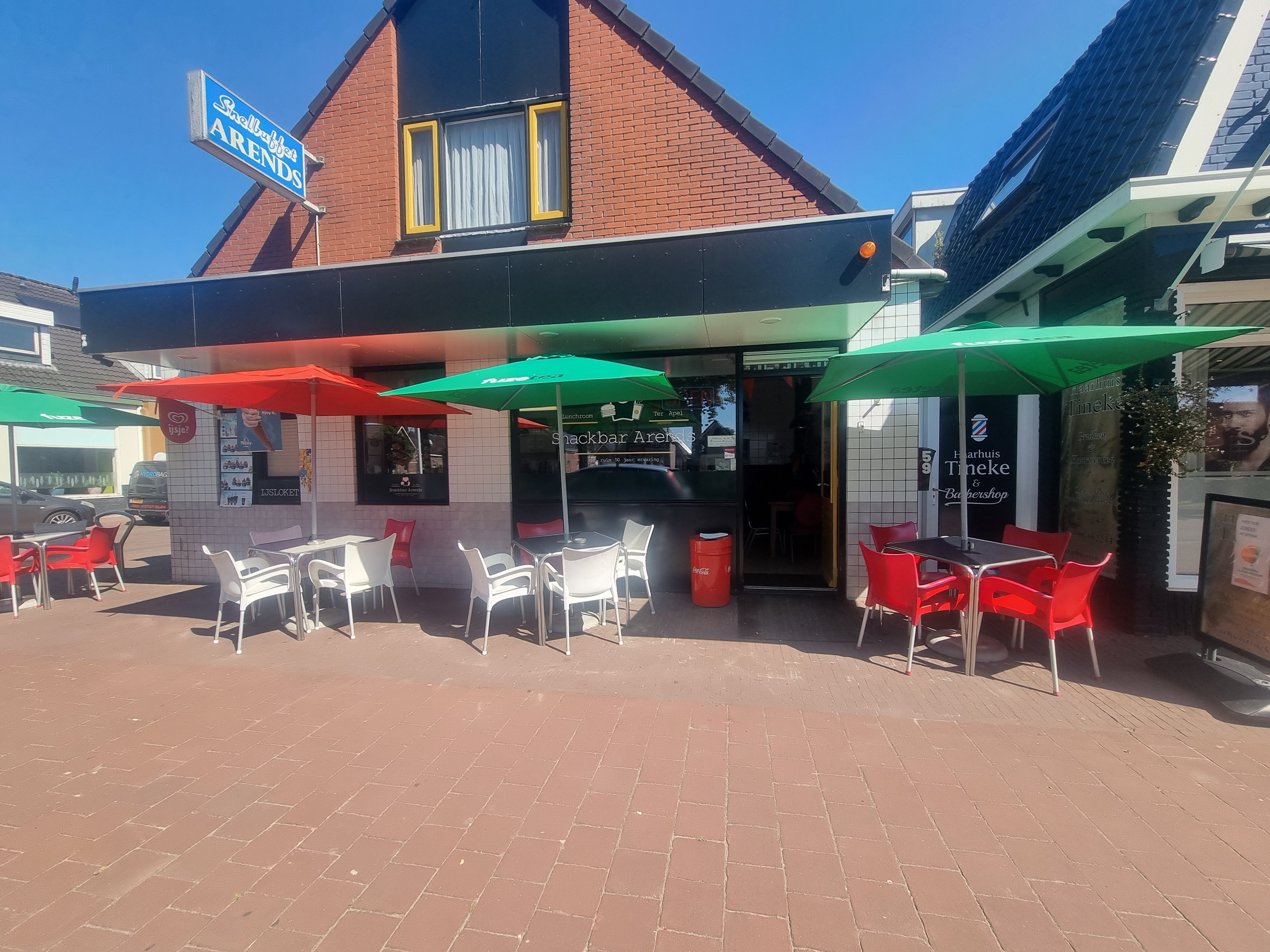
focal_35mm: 13
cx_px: 635
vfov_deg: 89.9
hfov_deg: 106.2
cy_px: 476
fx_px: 477
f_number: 2.2
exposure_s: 1/720
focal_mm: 2.2
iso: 50
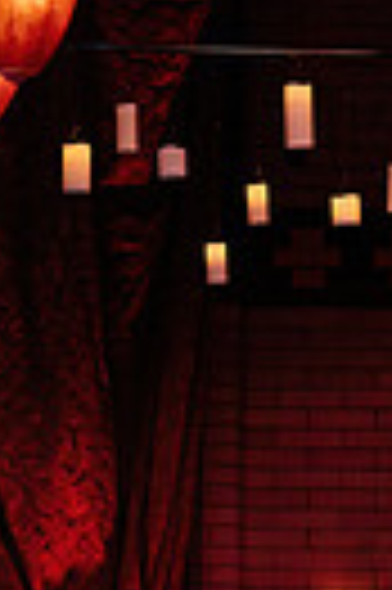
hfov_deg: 4.0
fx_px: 5584
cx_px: -257
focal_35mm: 341
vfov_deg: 6.0
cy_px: 991
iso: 2000
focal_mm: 99
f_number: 3.5
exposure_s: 1/125
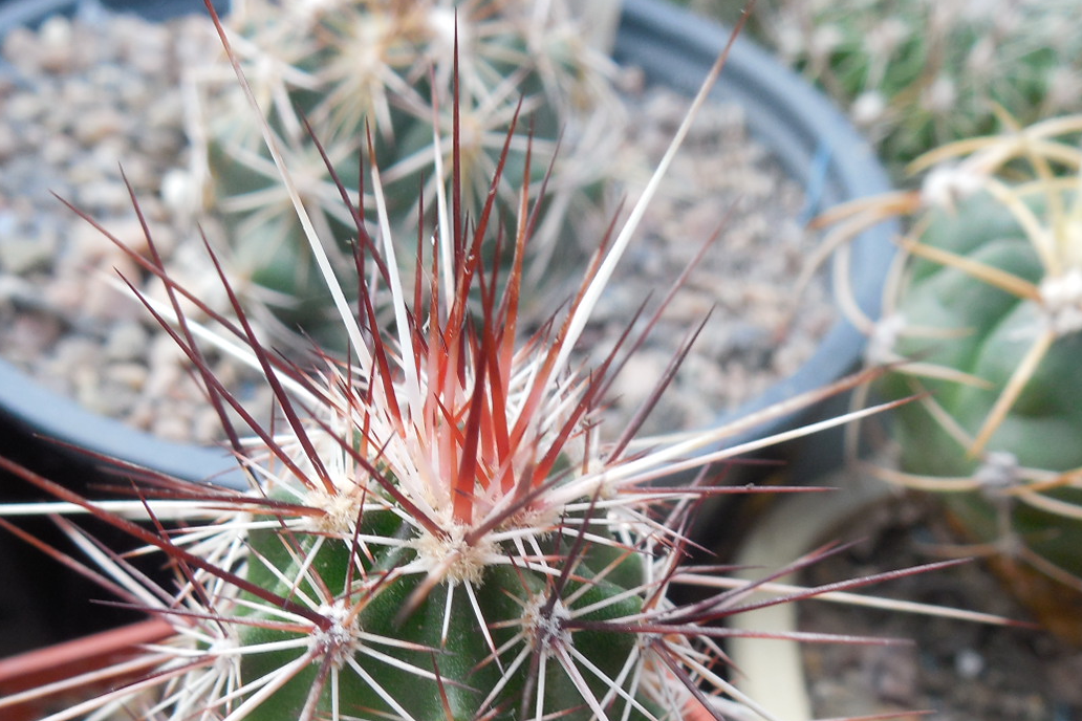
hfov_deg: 39.6
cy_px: 531
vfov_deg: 26.7
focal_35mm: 50
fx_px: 1503
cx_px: 497
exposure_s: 1/40
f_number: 3.6
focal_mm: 5.6
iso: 125
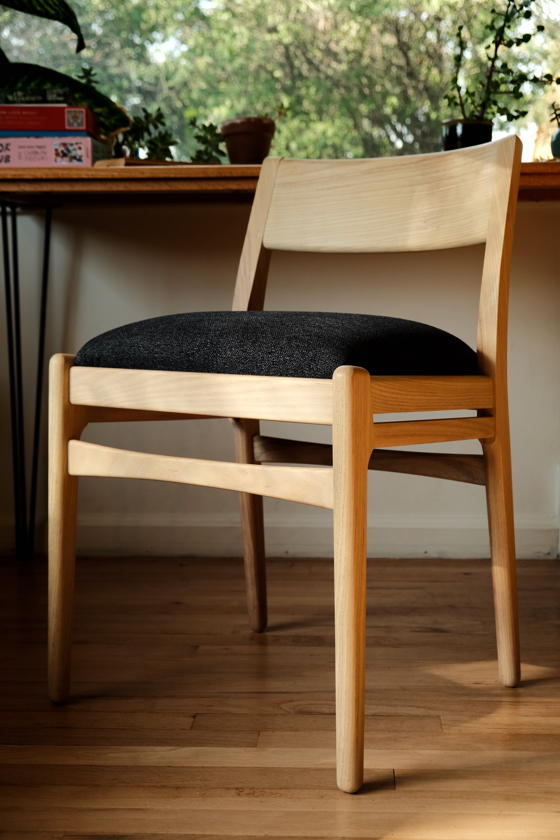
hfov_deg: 27.5
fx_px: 1143
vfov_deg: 40.3
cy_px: 420
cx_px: 280
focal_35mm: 49
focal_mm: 32.9
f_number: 4.5
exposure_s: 1/40
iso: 320
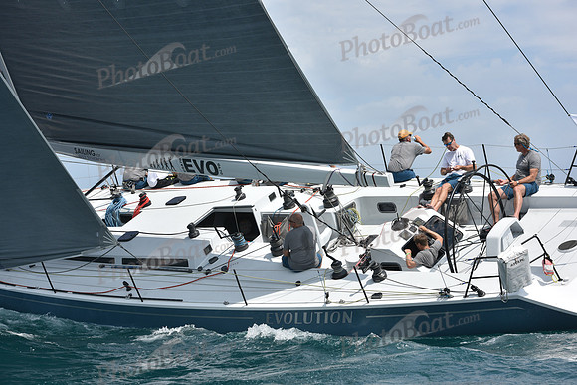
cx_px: 288
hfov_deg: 23.9
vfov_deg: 16.1
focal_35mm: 85
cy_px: 192
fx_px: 1363
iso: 250
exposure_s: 1/1250
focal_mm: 85
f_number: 8
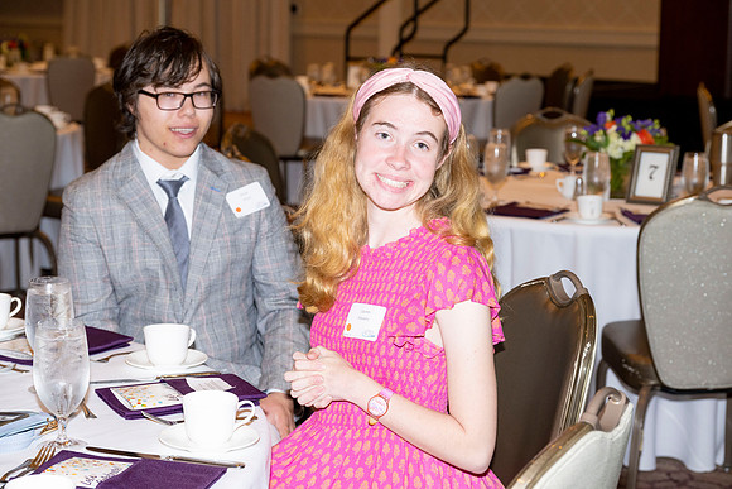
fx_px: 1403
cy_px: 244
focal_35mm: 69
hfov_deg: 29.2
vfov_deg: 19.7
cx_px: 366
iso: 1000
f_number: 5.6
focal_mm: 69
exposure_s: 1/100
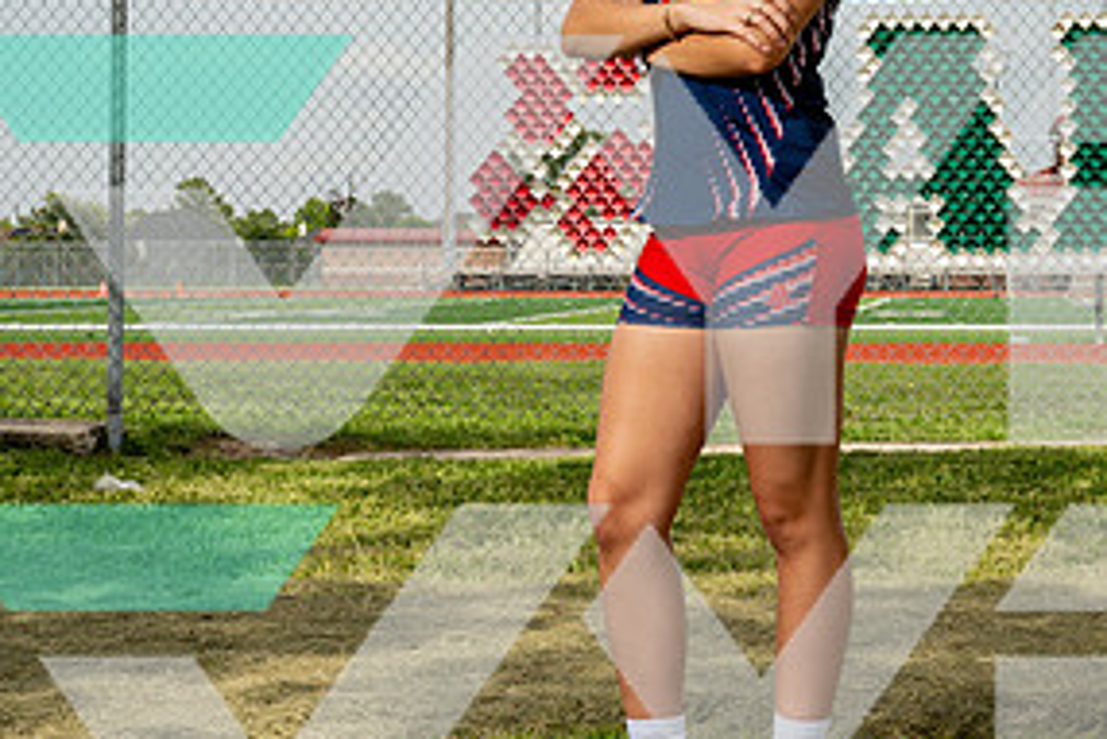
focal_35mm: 79
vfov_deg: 17.3
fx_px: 2430
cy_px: 242
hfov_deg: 25.1
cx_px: 933
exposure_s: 1/200
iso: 200
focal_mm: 39
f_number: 13
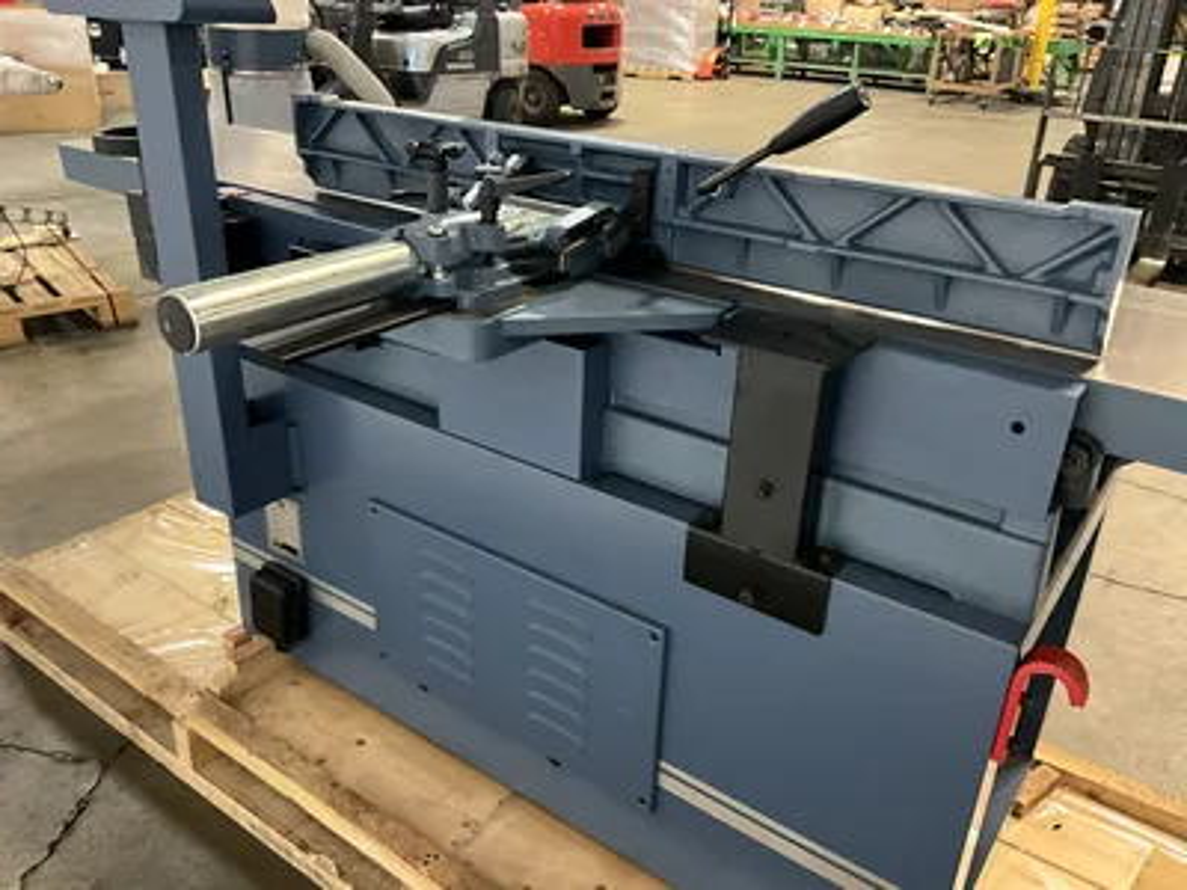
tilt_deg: -25.1
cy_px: 445
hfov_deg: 61.7
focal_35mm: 29
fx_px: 994
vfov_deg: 48.2
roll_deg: -1.2
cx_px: 594
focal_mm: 3
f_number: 1.8
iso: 400
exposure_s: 1/30
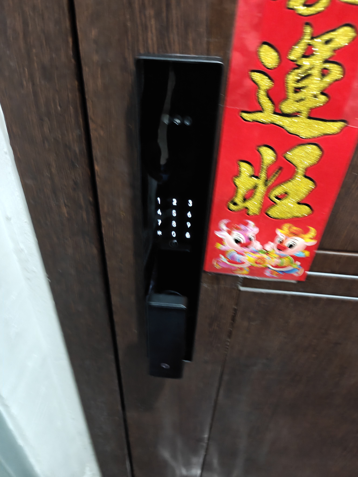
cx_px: 179
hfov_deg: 58.9
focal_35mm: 23
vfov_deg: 73.9
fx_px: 317
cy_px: 238
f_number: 1.6
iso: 3200
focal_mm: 6.06
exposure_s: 1/13
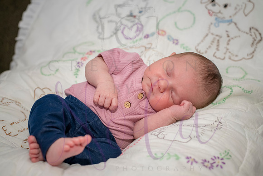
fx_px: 365
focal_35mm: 50
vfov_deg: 27.0
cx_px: 132
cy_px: 88
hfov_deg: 39.6
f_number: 4
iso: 800
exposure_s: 1/250
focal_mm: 50
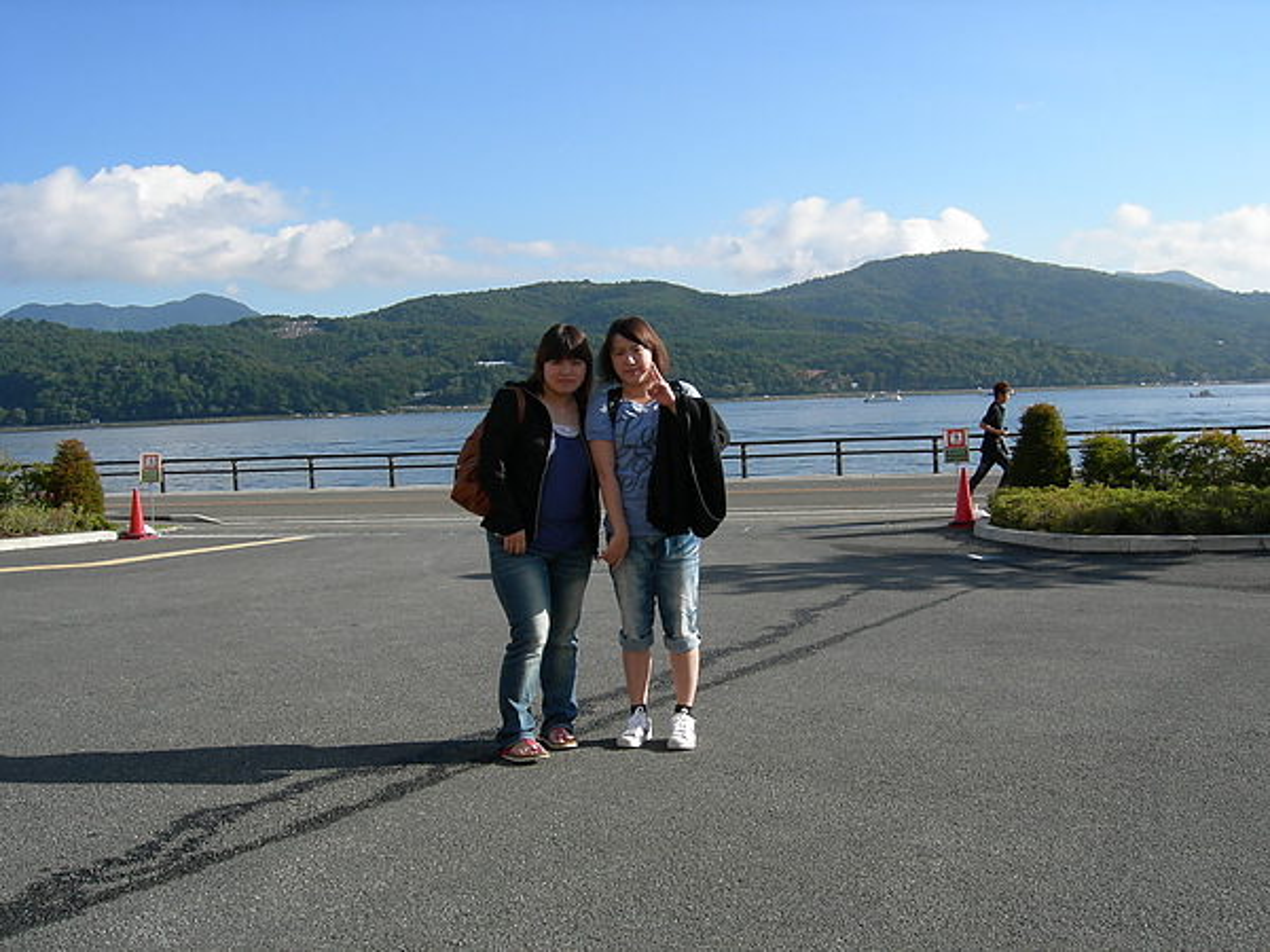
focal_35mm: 36
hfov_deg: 51.4
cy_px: 476
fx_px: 1321
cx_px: 635
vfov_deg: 39.7
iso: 64
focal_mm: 7.5
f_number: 6
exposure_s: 1/247
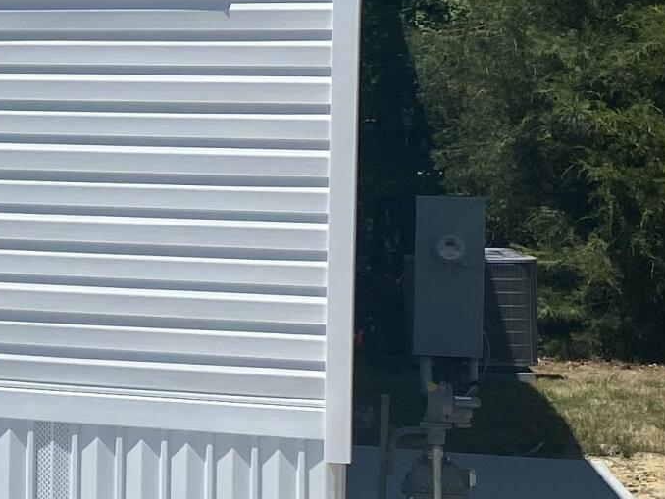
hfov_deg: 14.6
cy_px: 151
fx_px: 2210
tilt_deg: +0.7
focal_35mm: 115
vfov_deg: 12.9
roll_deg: -1.8
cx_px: -596
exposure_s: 1/5747
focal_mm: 4.25
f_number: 1.8
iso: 32
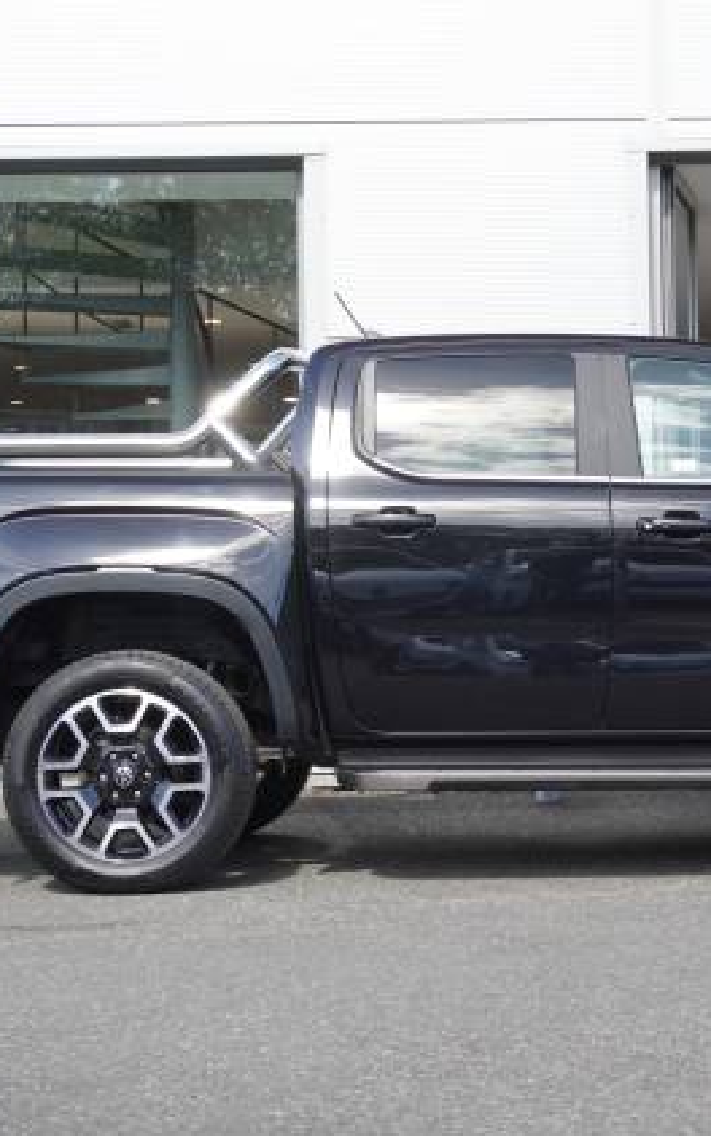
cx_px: 571
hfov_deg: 18.0
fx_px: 2224
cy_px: 571
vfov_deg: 28.7
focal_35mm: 72
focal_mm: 31
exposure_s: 1/100
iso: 100
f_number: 5.6
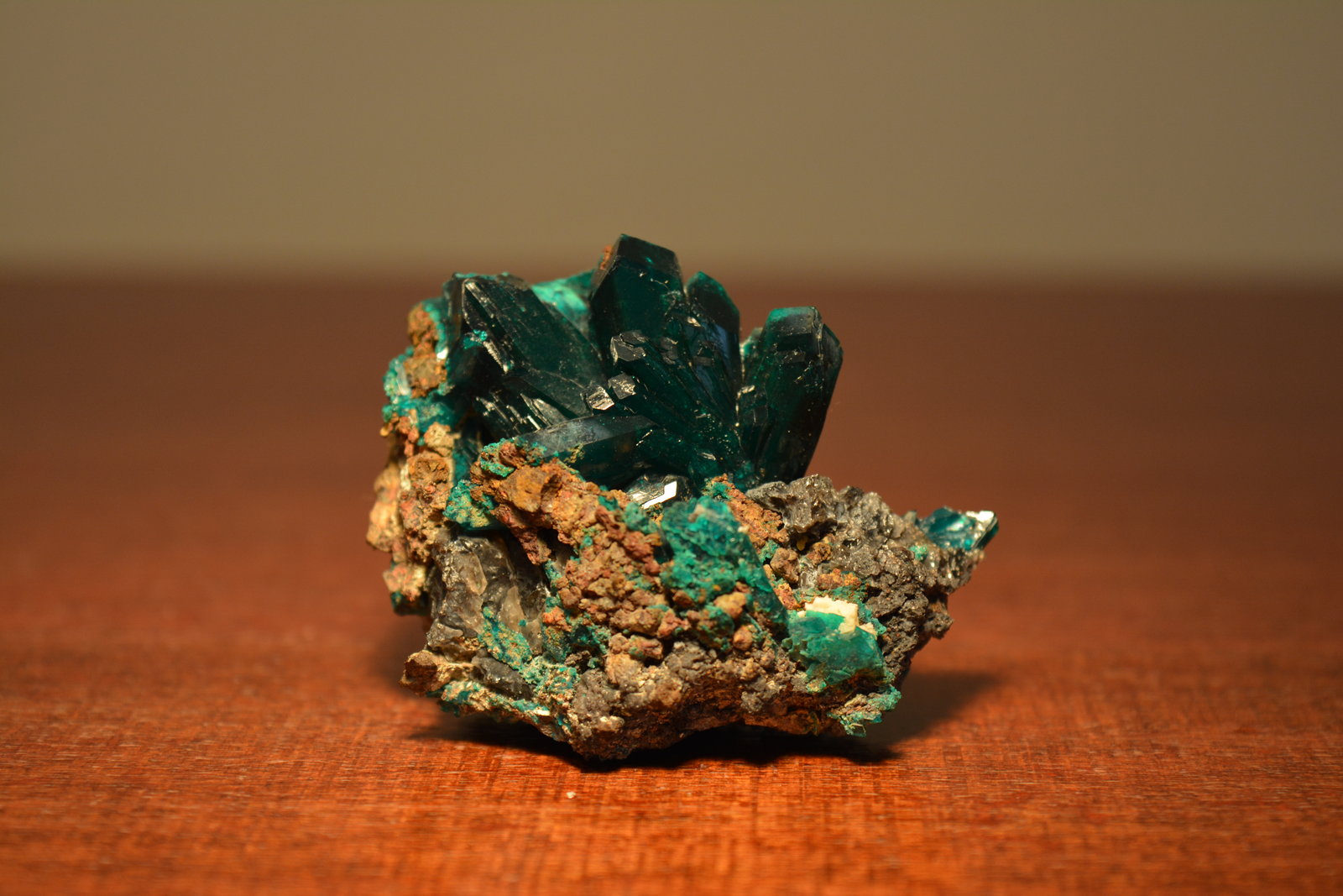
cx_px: 672
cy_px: 448
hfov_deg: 26.0
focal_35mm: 78
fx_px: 2910
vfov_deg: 17.5
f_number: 5.6
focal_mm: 52
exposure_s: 1/60
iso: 450
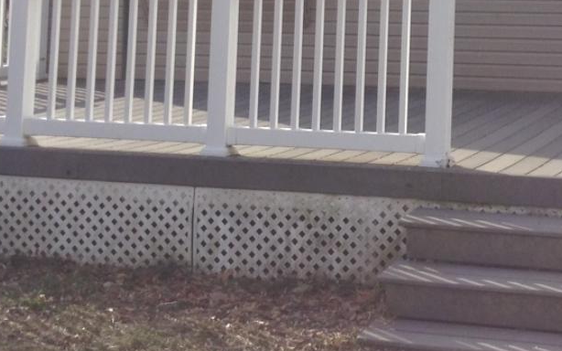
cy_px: -57
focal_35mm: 82
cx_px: 441
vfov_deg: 15.4
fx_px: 1256
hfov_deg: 24.8
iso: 25
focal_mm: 3.3
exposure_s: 1/1073
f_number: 2.4
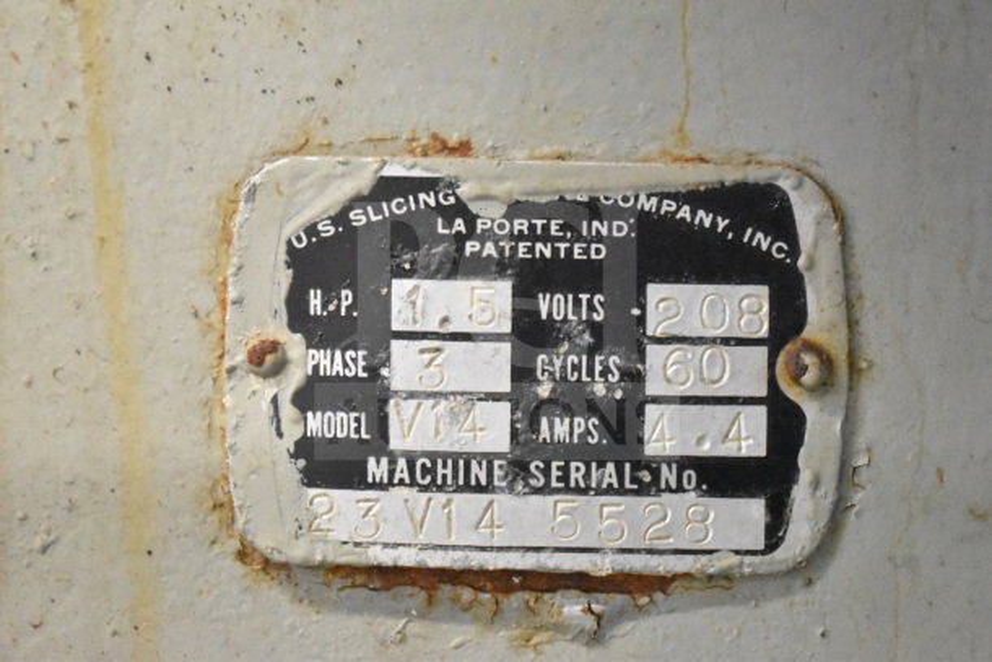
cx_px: 496
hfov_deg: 24.6
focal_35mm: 82
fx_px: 2274
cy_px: 331
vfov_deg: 16.6
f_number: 5.6
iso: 16000
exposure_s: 1/100
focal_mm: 55
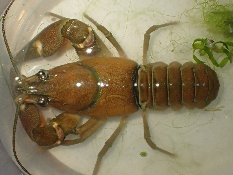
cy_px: 88
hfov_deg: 60.0
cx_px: 116
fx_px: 202
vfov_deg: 46.8
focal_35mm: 30
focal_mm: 5.4
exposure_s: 1/125
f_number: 3.2
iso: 800
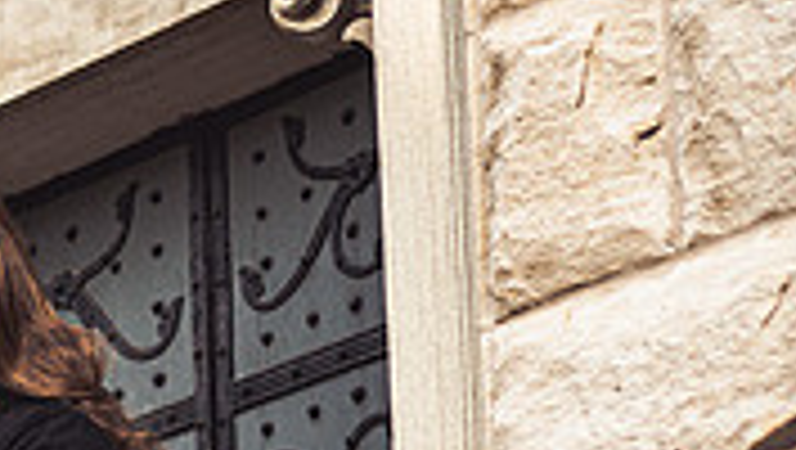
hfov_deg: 11.4
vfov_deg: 6.5
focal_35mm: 185
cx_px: -157
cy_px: 677
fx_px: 3909
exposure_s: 1/800
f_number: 2.2
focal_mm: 25
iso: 200
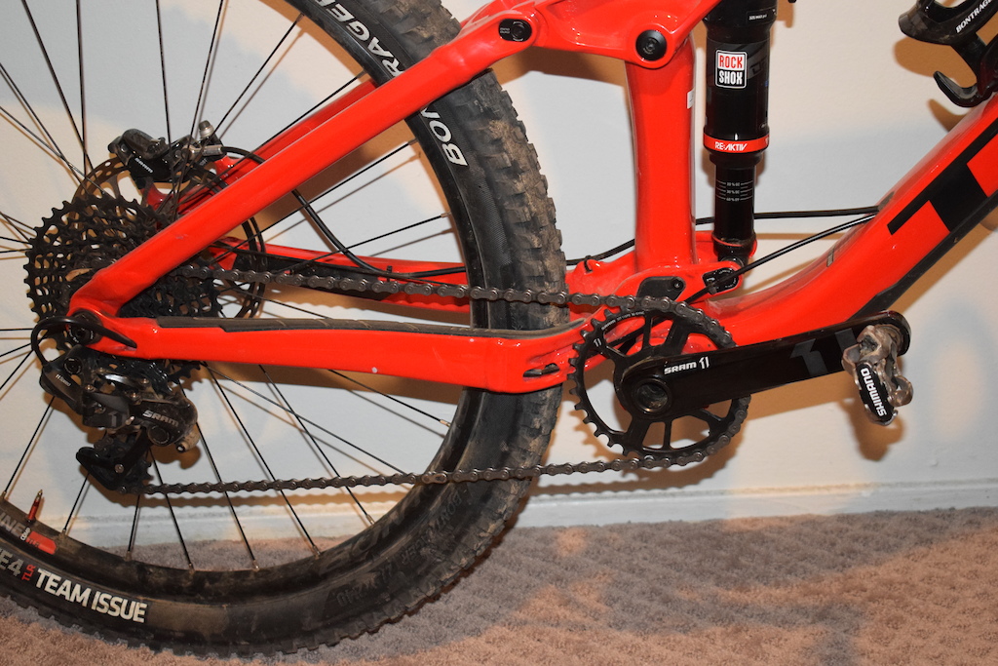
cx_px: 499
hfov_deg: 29.9
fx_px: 1871
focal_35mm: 68
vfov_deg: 20.2
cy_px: 333
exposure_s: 1/60
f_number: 5
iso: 3200
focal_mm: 45
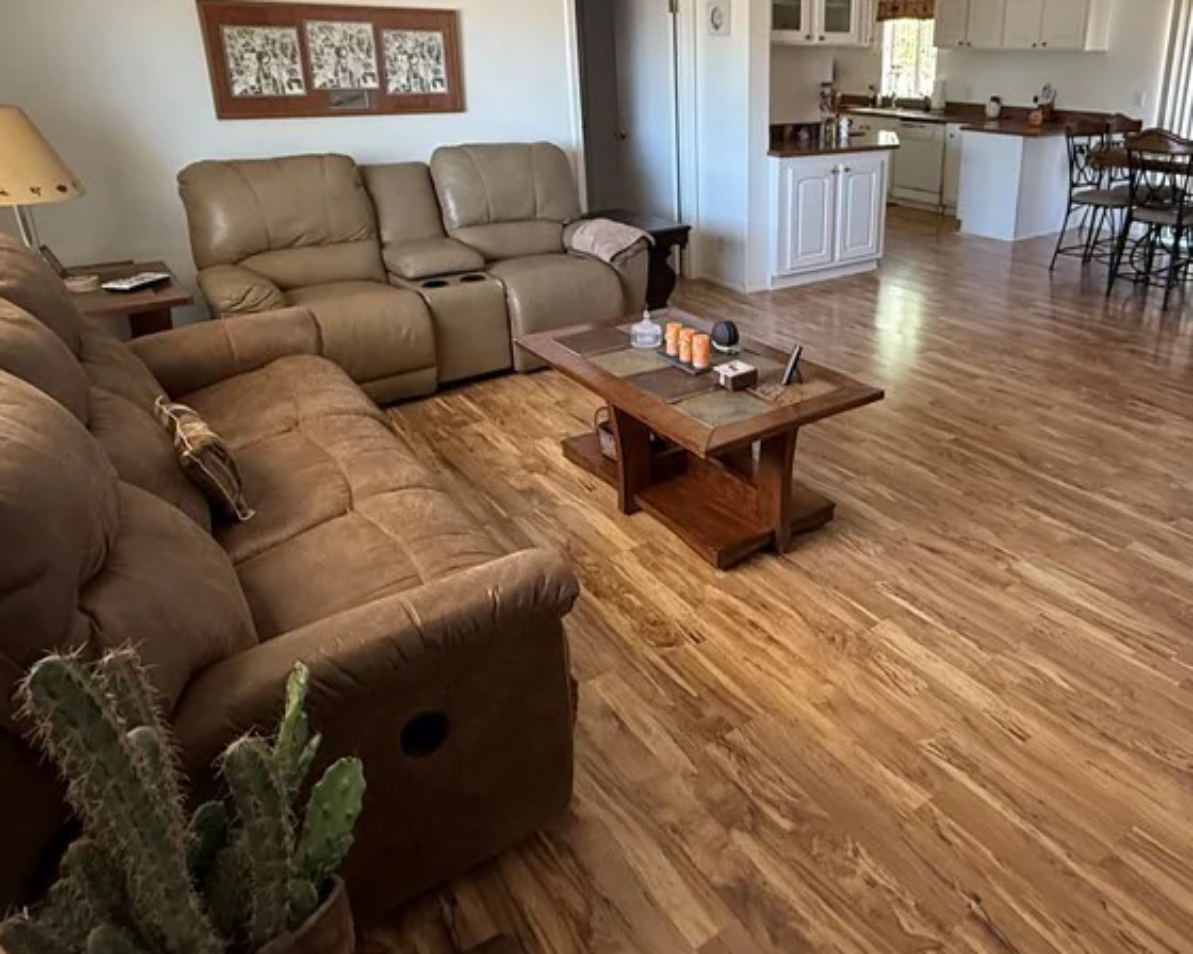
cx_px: 792
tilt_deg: -19.2
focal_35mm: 25
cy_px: 347
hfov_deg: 66.3
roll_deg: -1.0
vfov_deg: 56.0
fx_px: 883
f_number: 2.2
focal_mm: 2.22
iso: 320
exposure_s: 1/87
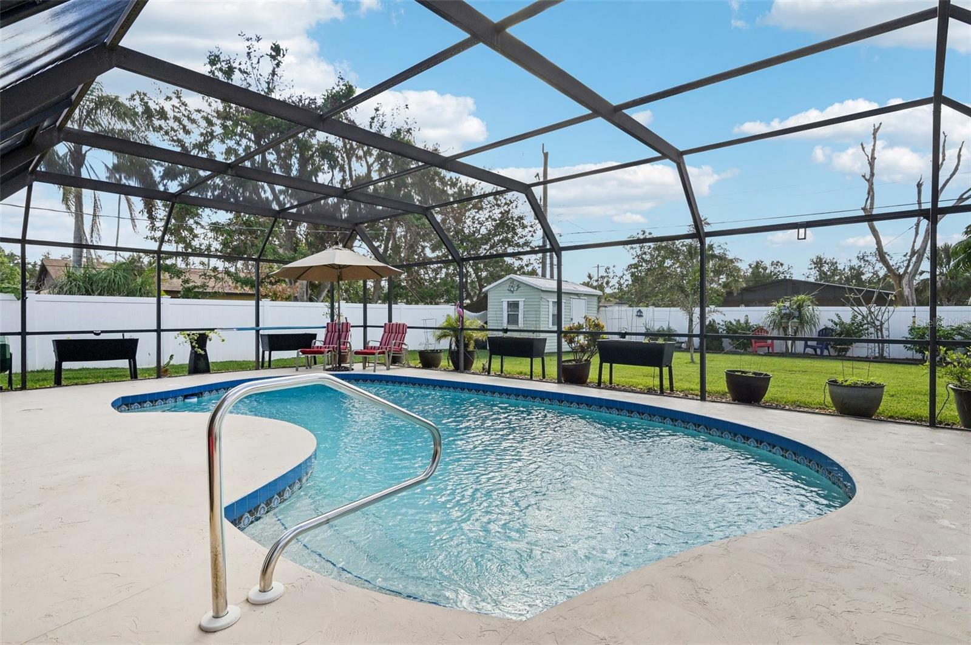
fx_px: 471
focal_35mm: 18
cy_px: 322
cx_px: 486
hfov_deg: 91.7
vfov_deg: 68.8
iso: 400
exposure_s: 1/800
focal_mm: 17.5
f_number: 8
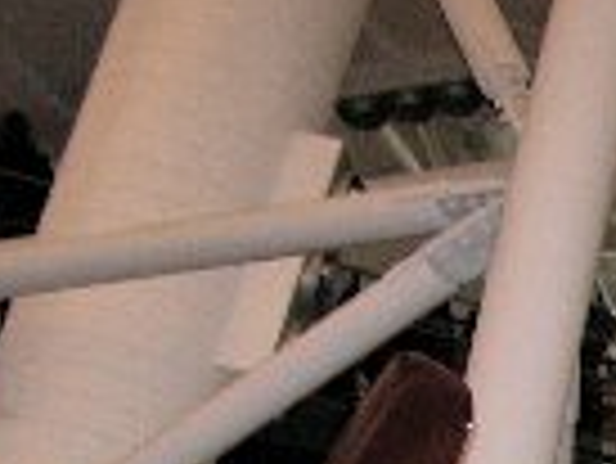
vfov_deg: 6.9
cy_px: 1158
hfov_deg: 9.0
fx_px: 3633
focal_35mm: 204
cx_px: 1313
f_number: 2.8
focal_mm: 8.9
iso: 200
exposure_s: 1/60
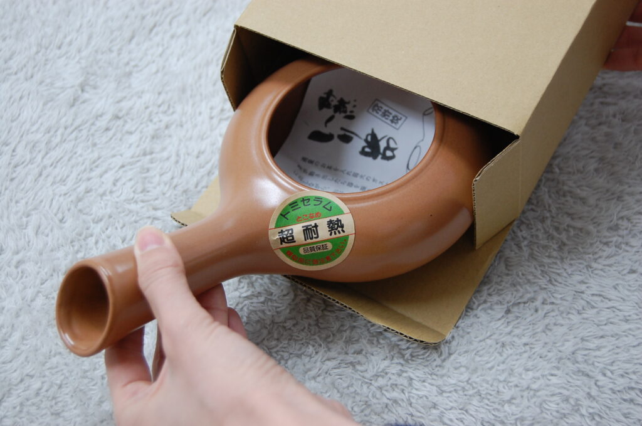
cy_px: 213
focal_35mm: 57
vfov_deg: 23.7
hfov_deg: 35.1
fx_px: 1015
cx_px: 321
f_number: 4.8
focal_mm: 38
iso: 560
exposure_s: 1/30
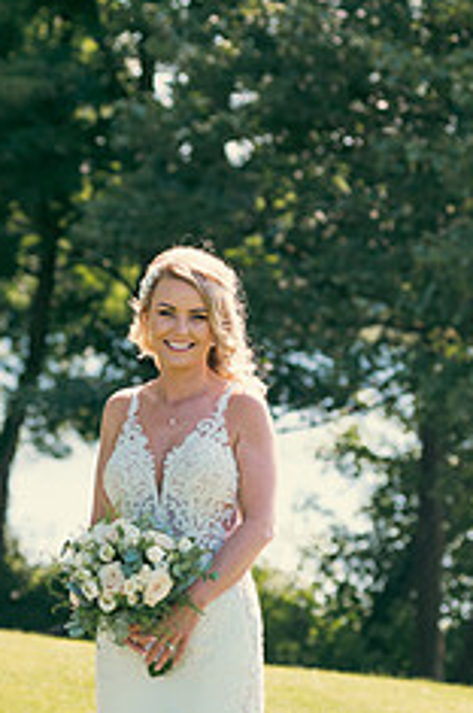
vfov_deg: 12.4
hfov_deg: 8.3
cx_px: 218
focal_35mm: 165
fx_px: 3261
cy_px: 540
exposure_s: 1/250
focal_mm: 86
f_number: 3.5
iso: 100
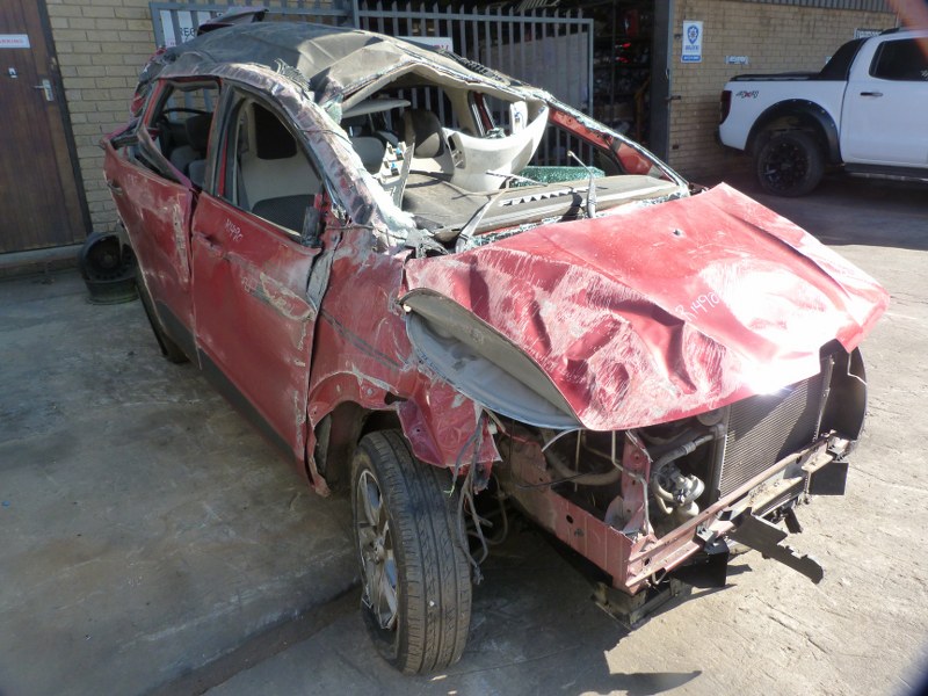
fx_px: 670
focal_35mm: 25
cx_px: 464
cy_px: 348
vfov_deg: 54.9
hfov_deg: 69.4
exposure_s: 1/125
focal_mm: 4.5
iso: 125
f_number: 4
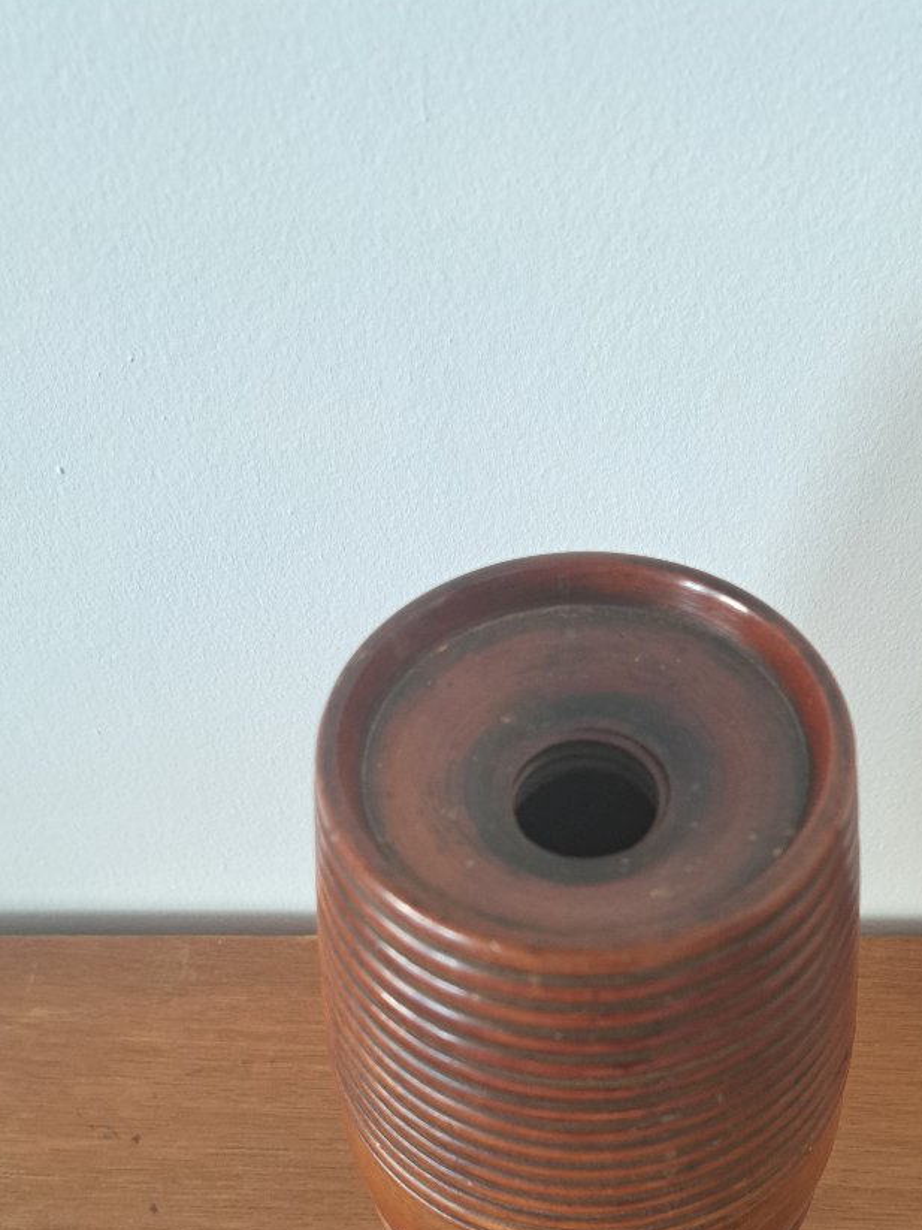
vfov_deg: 50.9
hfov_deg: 40.4
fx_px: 1243
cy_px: 891
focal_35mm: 35
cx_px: 577
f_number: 1.8
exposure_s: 1/50
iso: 125
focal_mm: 5.23
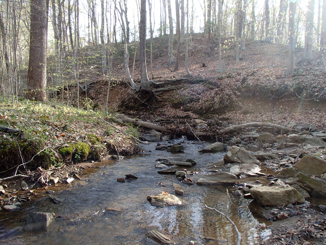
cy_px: 122
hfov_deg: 63.4
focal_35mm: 28
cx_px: 163
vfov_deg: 49.7
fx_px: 264
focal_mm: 5
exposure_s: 1/60
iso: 100
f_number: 3.9
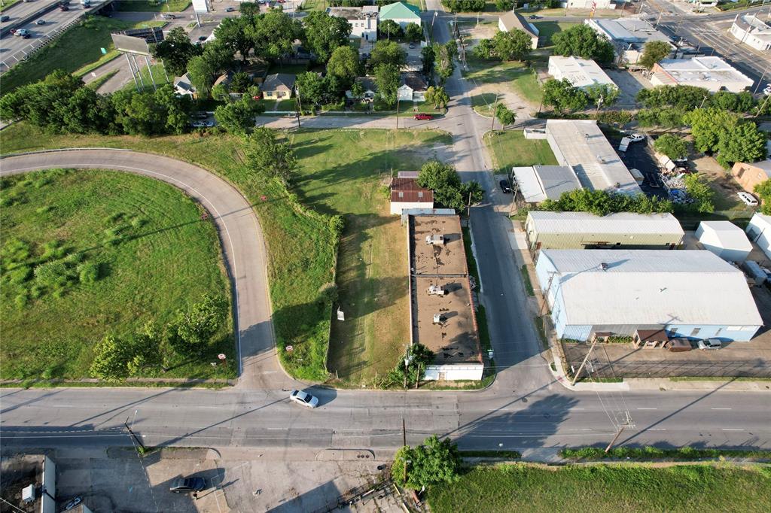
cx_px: 386
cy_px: 256
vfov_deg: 57.2
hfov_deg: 78.6
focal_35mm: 22
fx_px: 471
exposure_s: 1/1000
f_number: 2.8
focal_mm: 8.38
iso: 140
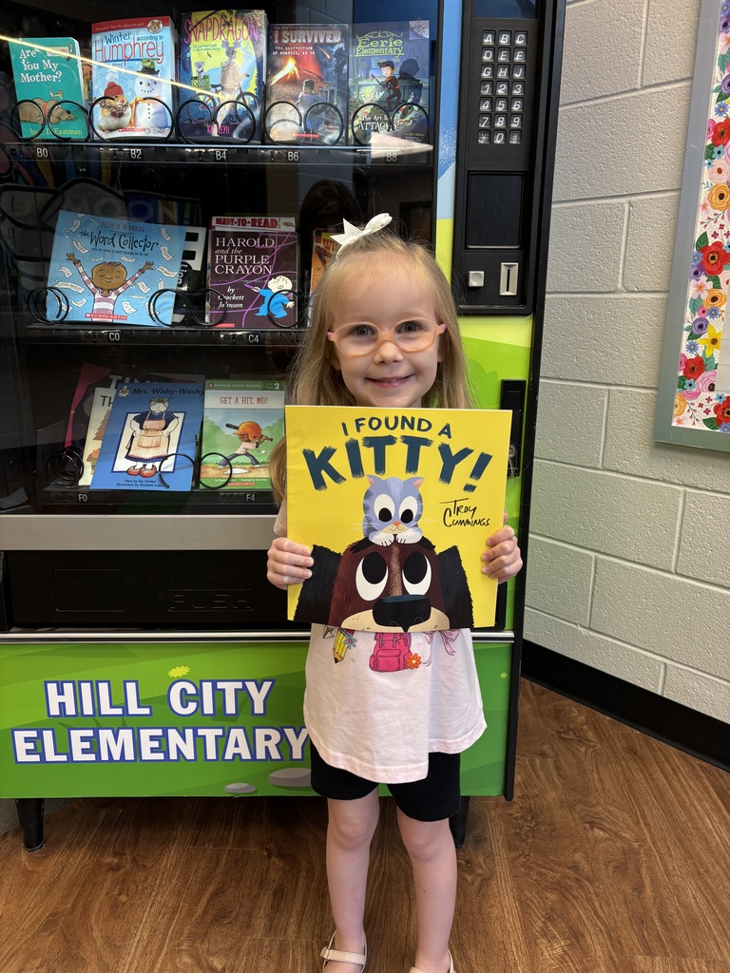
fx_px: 731
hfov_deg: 53.1
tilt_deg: -15.2
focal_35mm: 26
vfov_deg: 67.3
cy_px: 486
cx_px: 365
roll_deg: +0.6
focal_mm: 5.96
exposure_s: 1/60
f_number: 1.6
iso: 80
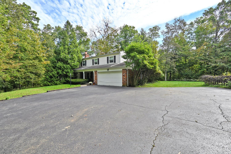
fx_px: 90
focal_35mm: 14
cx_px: 116
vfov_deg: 81.2
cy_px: 77
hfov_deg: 104.3
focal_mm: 14
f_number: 5.6
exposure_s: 1/250
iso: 100
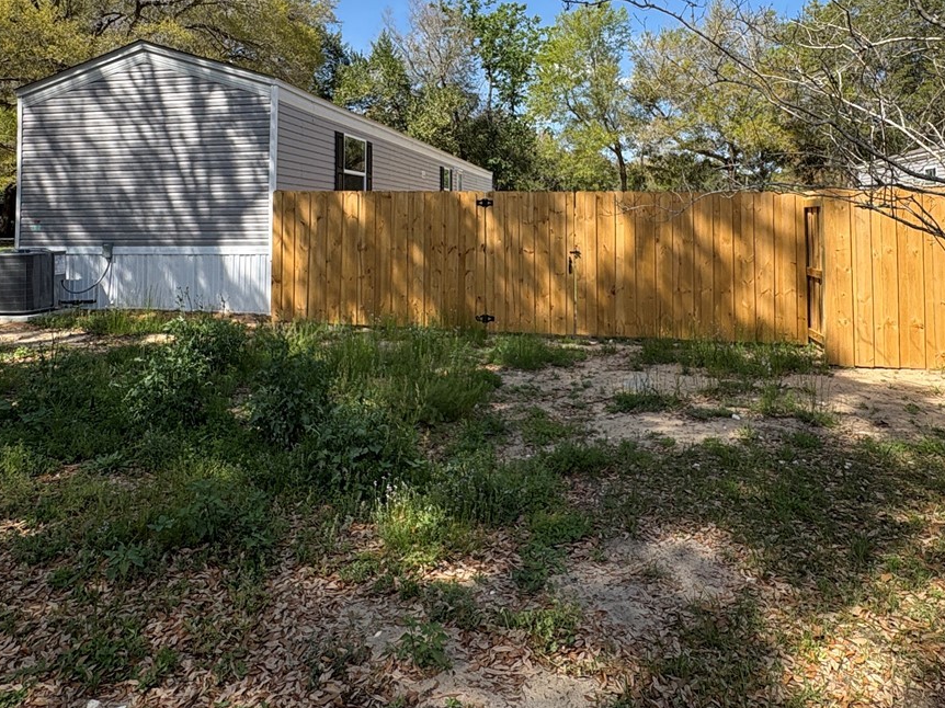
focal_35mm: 26
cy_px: 184
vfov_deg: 51.0
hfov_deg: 67.3
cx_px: 466
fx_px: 710
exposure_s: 1/1034
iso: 50
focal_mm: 2.22
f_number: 2.2
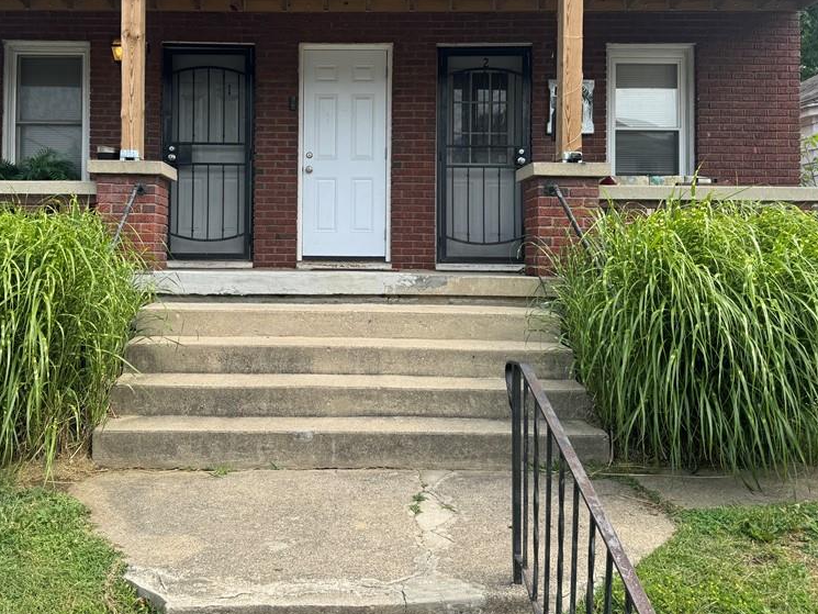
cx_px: 330
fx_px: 780
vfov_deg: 42.6
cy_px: 224
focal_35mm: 33
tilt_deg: +2.8
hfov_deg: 55.0
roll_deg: -0.5
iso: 80
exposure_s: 1/925
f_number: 1.78
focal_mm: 6.76
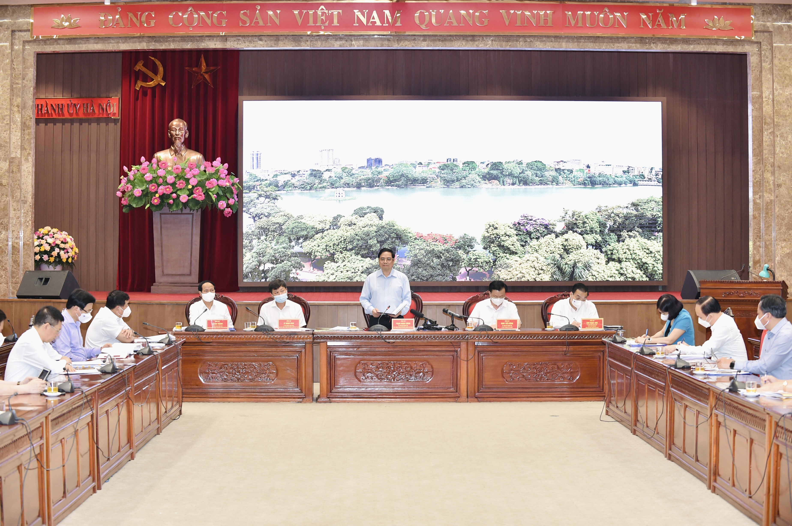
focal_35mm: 70
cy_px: 263
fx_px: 1538
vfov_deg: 19.4
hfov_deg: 28.9
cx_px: 396
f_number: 3.5
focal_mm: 70
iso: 2000
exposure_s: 1/160
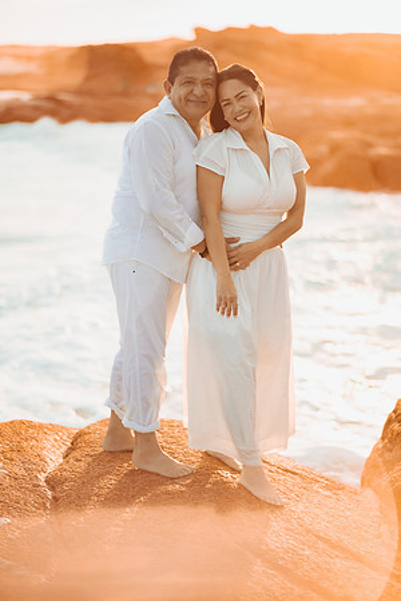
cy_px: 300
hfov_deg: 23.4
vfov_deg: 34.5
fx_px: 969
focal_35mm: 58
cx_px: 200
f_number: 1.4
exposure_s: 1/2500
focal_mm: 58
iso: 80
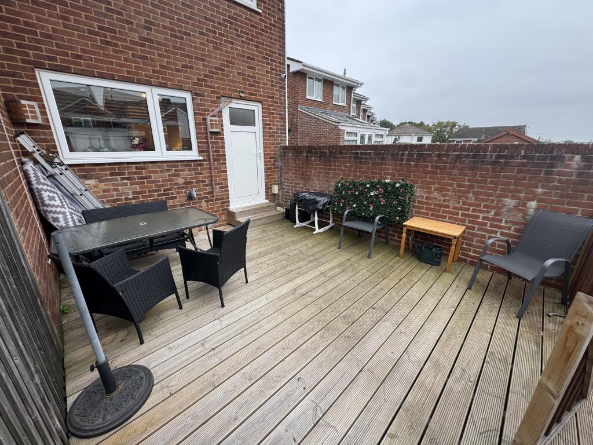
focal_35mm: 14
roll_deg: +0.8
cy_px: 222
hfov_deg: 102.1
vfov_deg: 85.7
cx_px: 296
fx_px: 240
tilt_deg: -16.2
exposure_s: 1/99
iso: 50
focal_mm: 2.22
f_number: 2.2
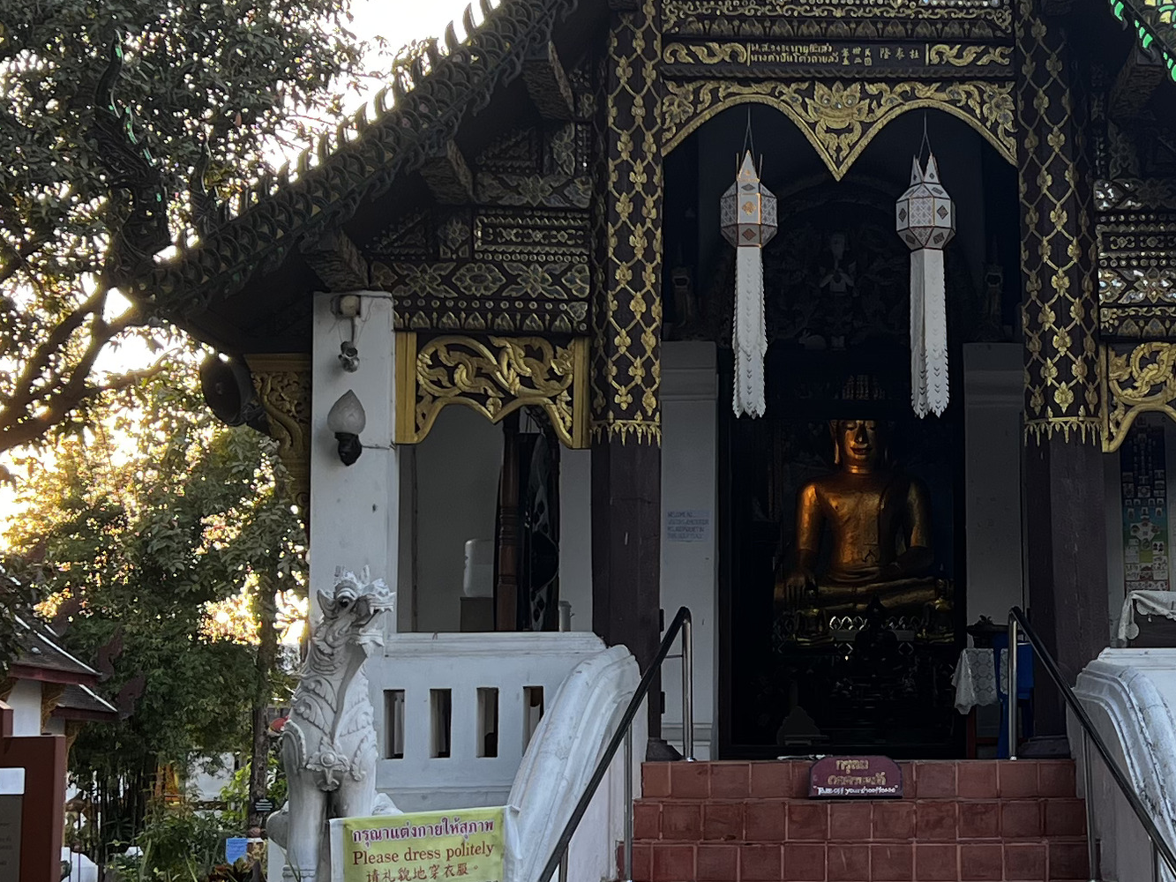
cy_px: 473
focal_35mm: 78
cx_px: 879
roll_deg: +0.4
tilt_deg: +7.5
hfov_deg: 24.7
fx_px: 2650
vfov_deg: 18.9
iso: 40
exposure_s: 1/244
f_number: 1.5
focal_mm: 5.7
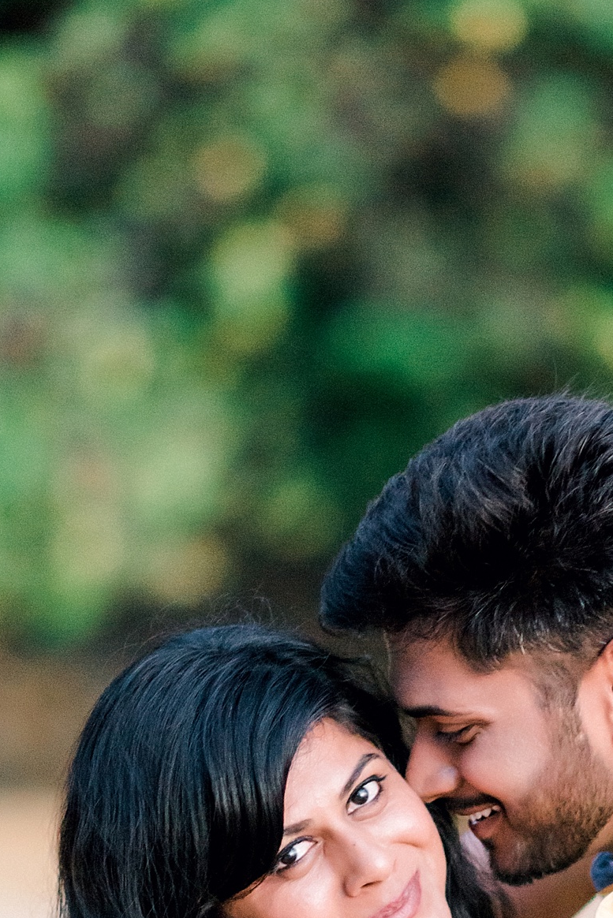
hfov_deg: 7.0
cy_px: 814
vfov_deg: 10.4
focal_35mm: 197
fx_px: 5027
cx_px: 473
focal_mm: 85
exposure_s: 1/125
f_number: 1.4
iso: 2000
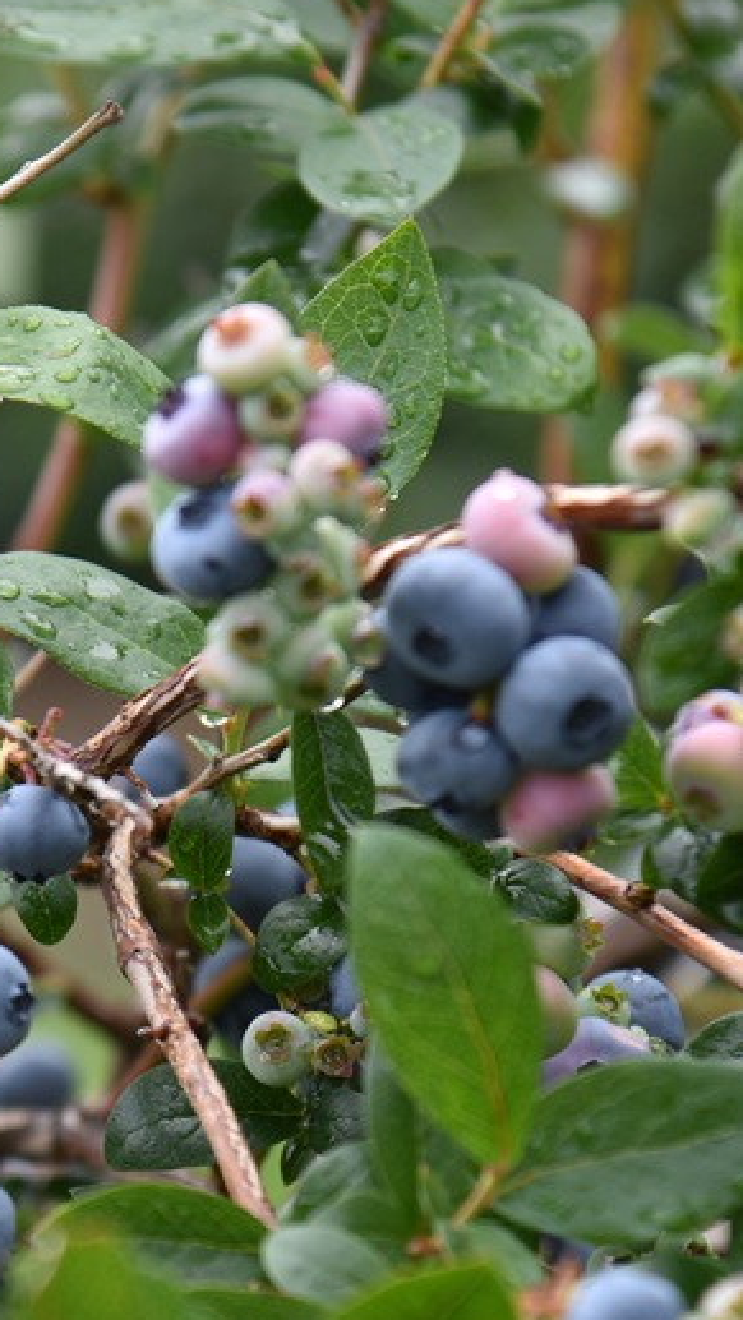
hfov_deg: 4.4
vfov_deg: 7.8
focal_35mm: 278
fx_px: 9732
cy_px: 696
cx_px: 114
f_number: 5
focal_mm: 120
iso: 100
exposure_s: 1/160
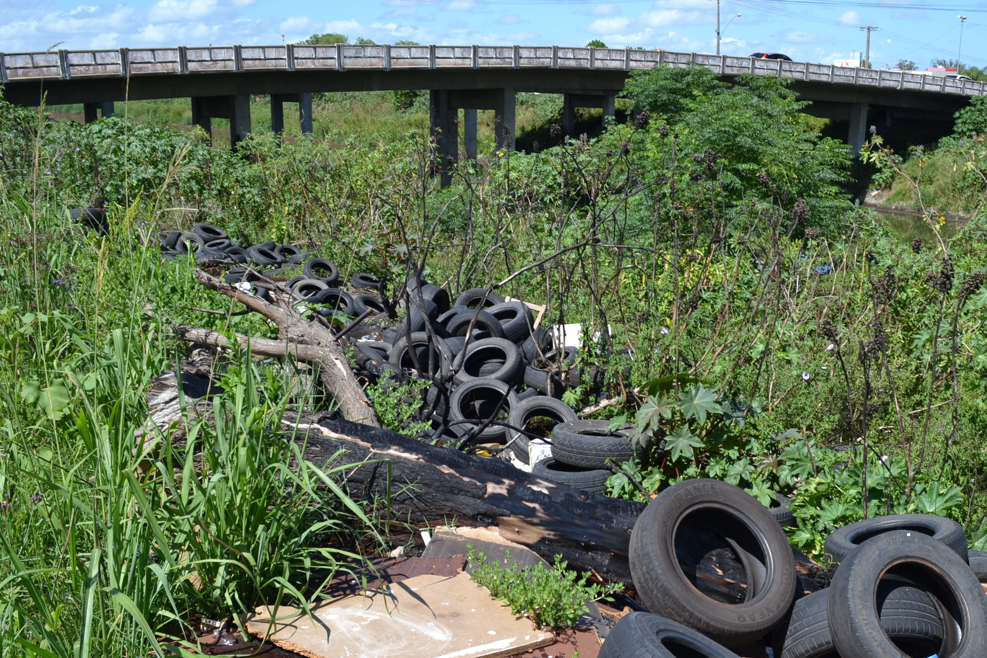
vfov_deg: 36.8
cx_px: 590
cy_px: 386
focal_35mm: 36
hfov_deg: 52.8
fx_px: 987
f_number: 7.1
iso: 100
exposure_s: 1/250
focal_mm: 18
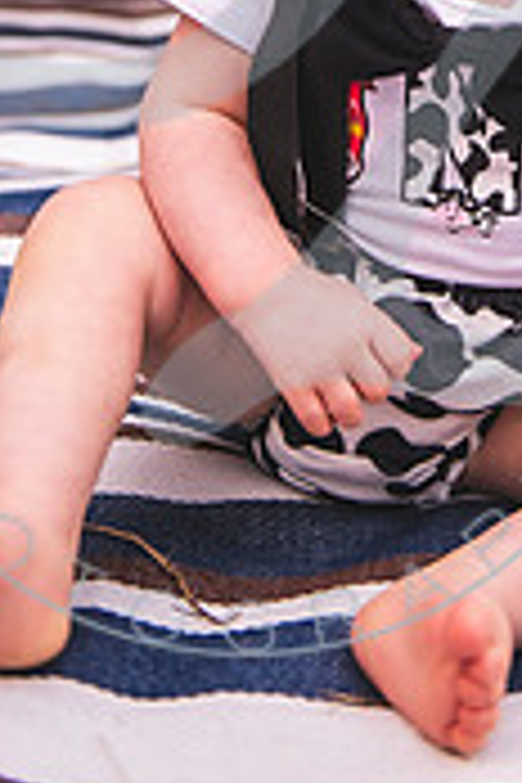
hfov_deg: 13.9
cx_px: 450
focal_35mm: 98
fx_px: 2131
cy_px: -104
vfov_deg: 19.8
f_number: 2.8
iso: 200
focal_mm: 38
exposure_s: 1/320
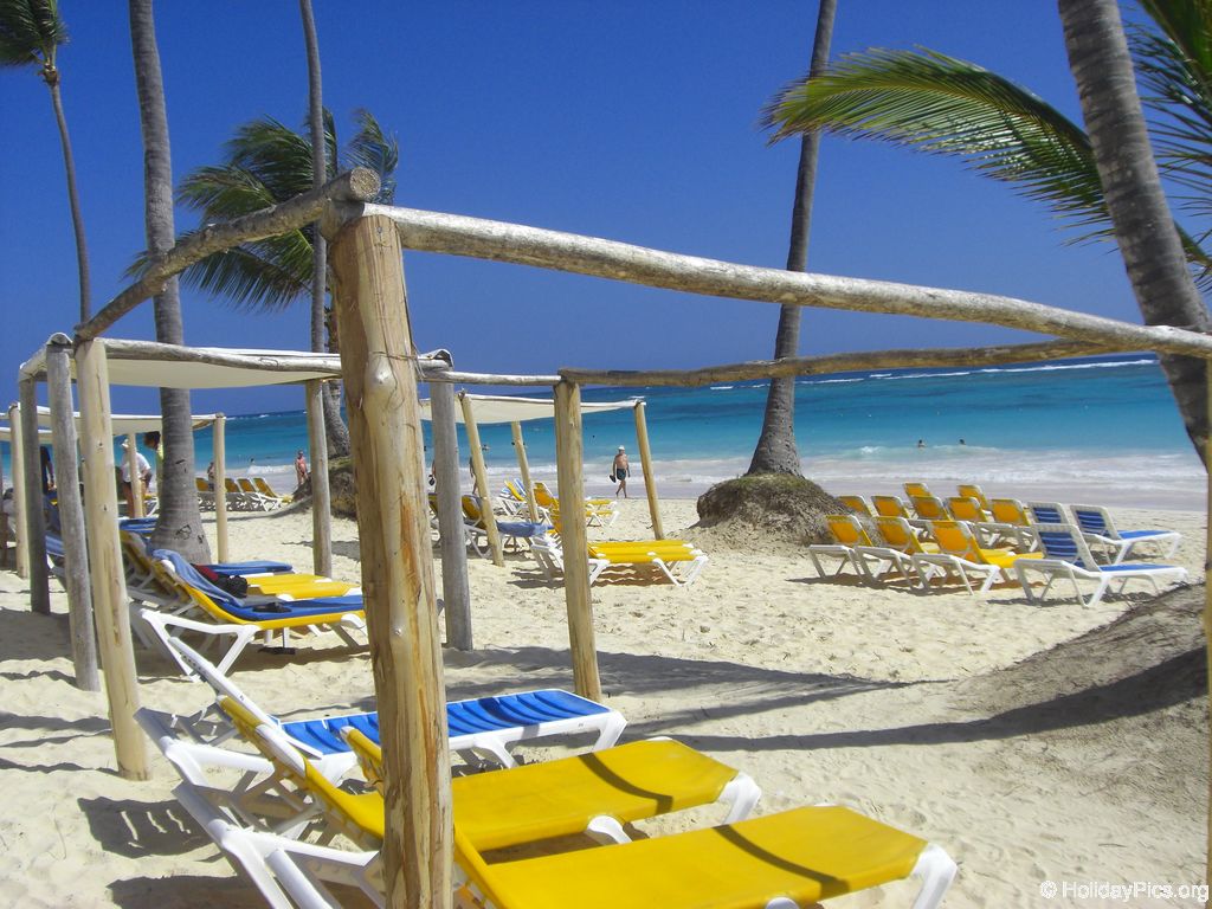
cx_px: 606
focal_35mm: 38
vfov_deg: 37.7
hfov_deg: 49.0
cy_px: 454
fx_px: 1330
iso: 64
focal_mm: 6.2
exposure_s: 1/320
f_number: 8
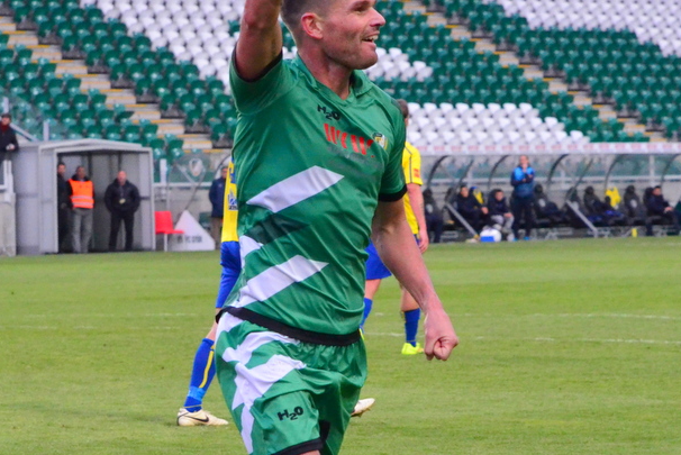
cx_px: 409
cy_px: 149
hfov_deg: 13.1
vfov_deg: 8.8
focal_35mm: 156
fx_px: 2953
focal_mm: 70
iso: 3200
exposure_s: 1/640
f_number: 5.6
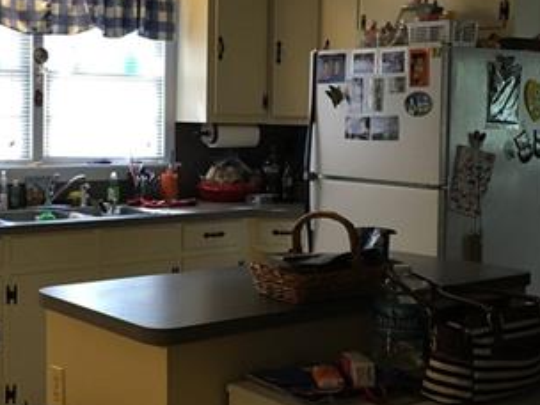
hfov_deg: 31.6
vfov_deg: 24.0
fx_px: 952
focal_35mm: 61
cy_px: 162
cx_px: 238
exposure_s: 1/30
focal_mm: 4.15
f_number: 2.2
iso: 160
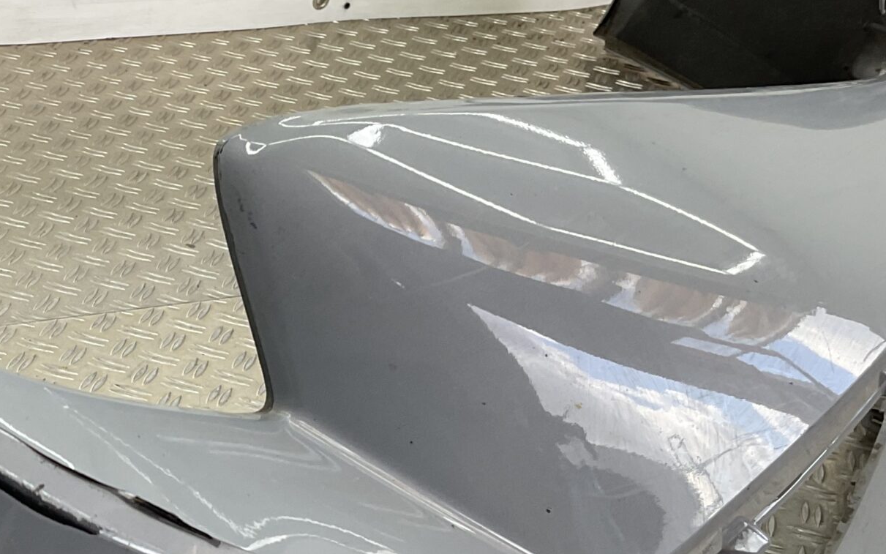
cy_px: 420
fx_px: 1570
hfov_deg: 30.2
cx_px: 90
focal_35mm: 65
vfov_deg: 19.9
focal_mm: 3
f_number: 1.8
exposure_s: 1/100
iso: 25
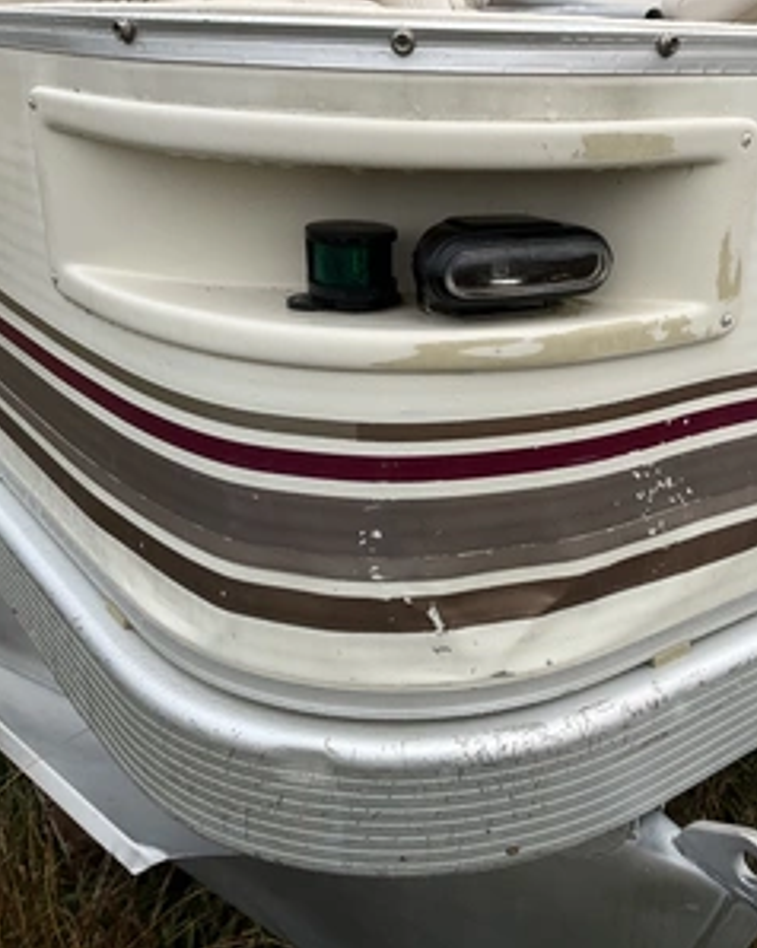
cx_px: 528
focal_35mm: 38
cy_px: 474
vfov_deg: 48.0
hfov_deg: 38.5
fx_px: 1065
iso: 20
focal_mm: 3
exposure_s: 1/122
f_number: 1.8
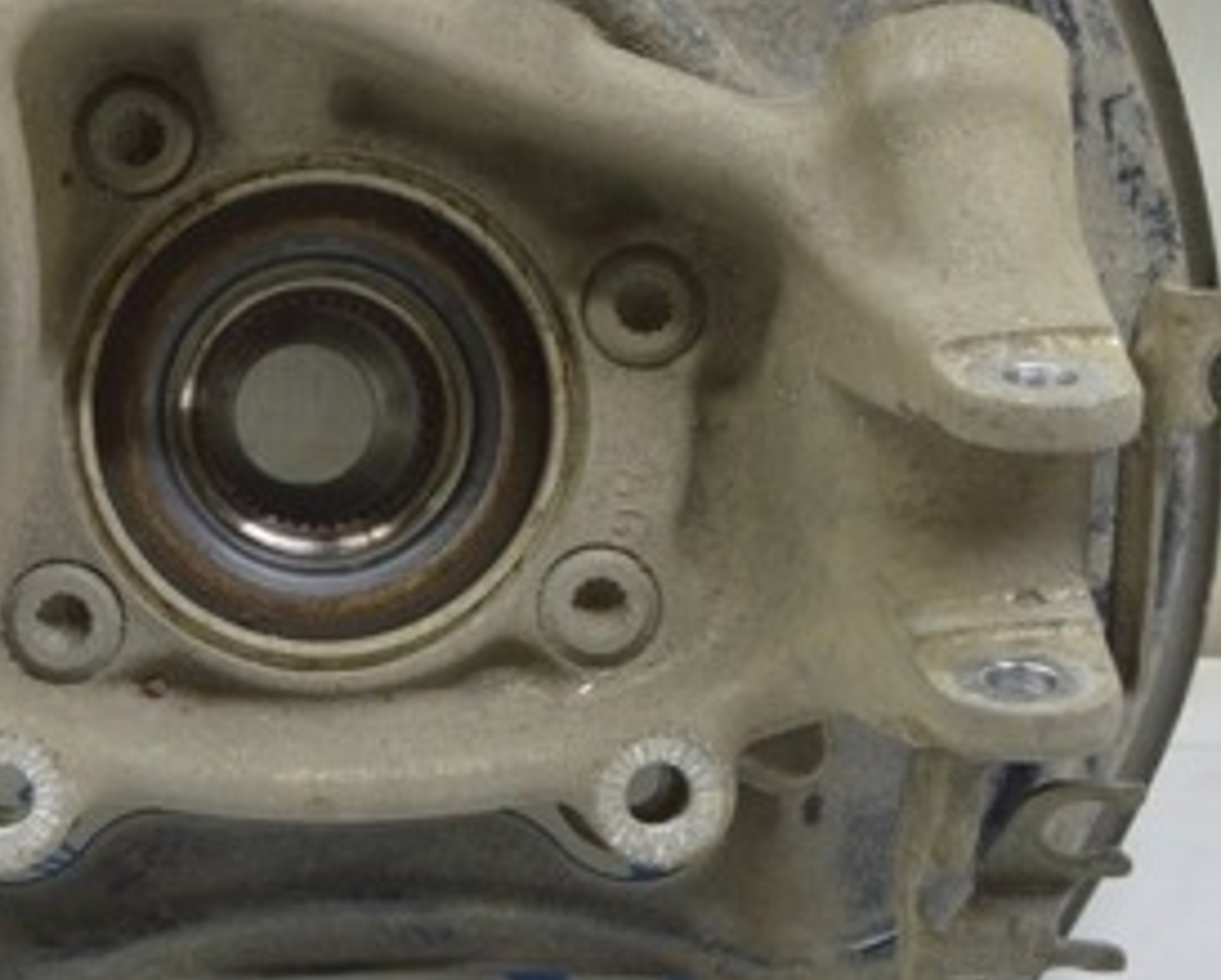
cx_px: 161
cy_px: 365
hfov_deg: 18.5
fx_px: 3693
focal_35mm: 102
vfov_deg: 15.1
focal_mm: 31
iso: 400
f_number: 5.6
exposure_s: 1/20
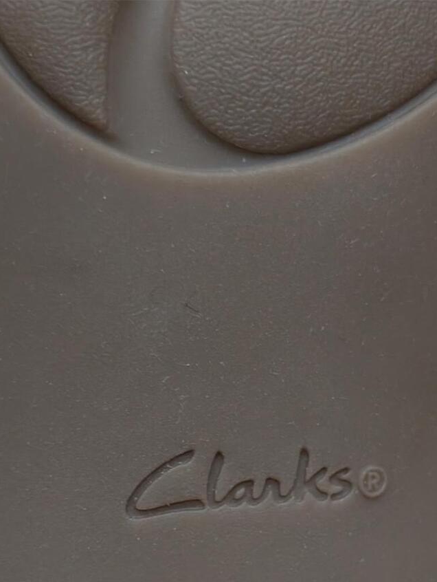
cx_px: 177
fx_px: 1294
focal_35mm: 77
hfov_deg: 19.1
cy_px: 456
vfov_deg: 24.9
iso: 2247
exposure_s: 1/120
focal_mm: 6.9
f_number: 1.68
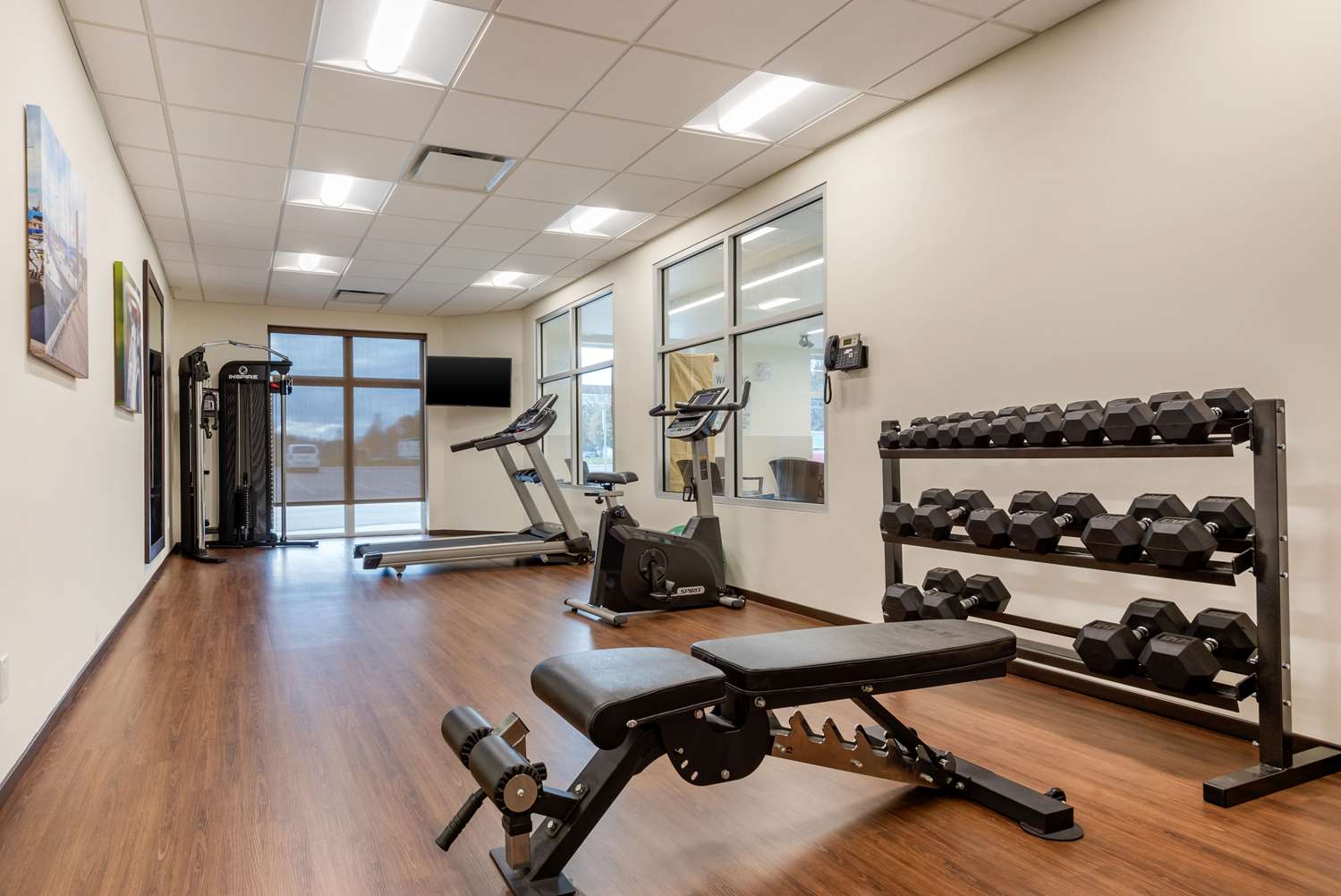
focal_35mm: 16
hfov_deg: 96.7
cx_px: 670
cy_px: 448
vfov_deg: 73.8
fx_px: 596
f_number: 11
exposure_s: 1/15
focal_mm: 16
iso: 400
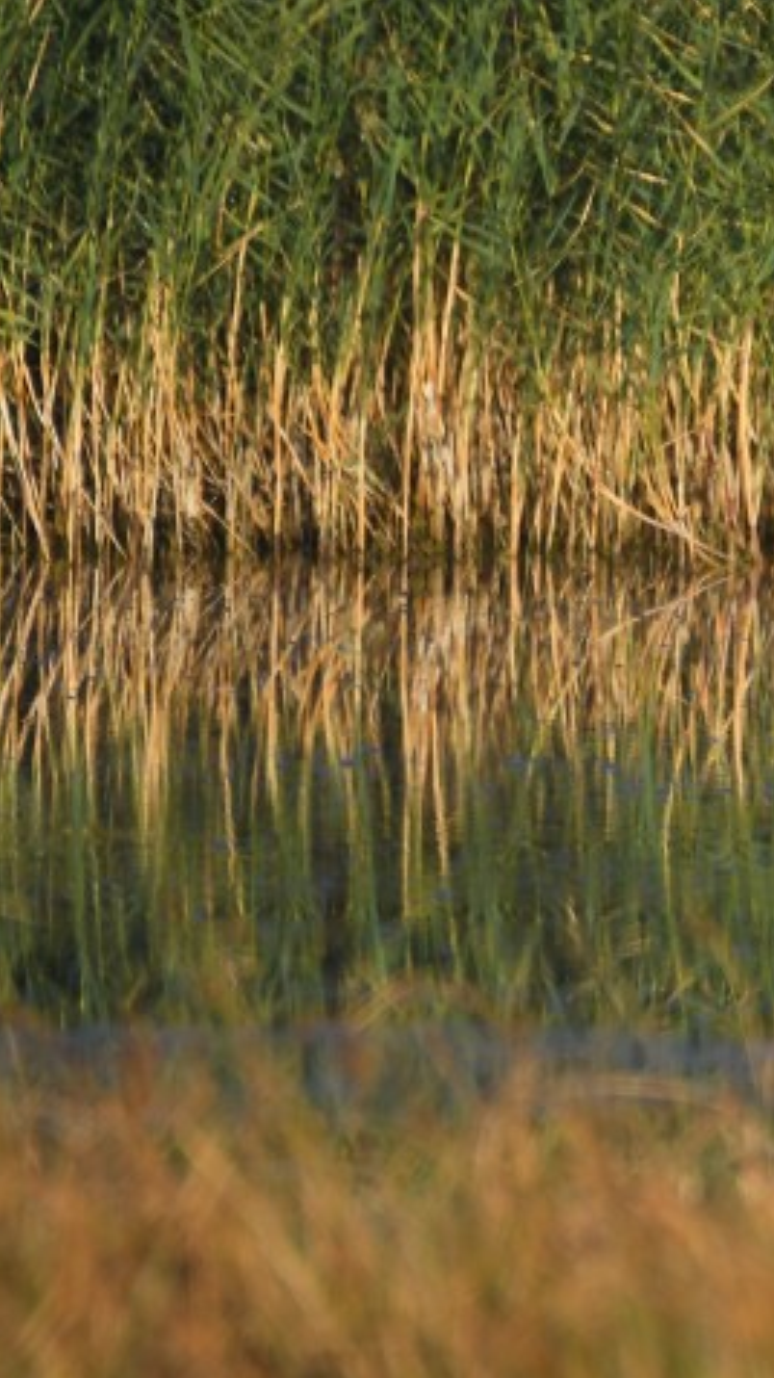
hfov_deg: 0.7
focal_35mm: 1730
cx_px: 1323
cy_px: 407
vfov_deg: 1.2
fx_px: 63177
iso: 250
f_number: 5.6
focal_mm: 500
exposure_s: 1/1250
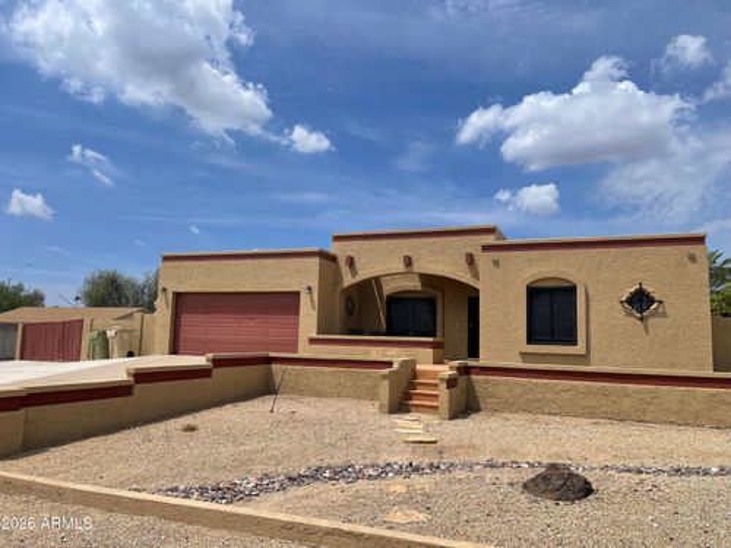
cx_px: 366
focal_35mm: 25
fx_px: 528
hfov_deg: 69.4
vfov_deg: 54.9
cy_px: 274
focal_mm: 5.1
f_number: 1.6
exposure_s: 1/6579
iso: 32
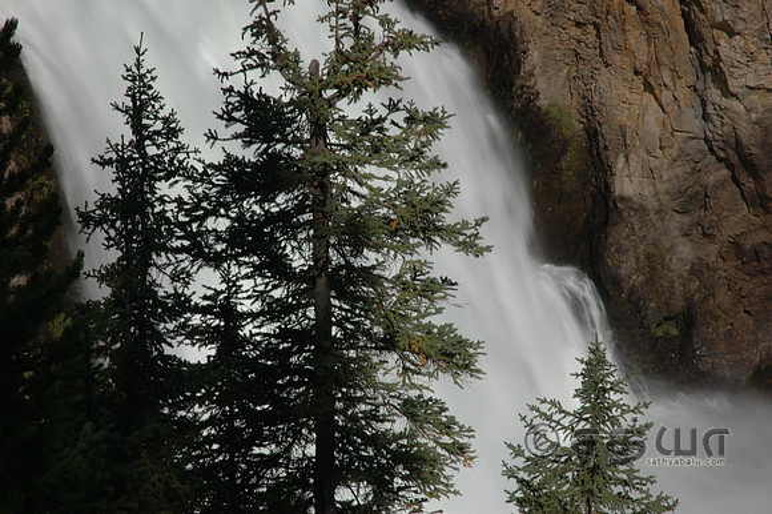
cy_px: 257
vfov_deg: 13.0
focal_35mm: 105
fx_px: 2250
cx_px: 386
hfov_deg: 19.5
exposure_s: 1/8
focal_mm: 70
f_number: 29
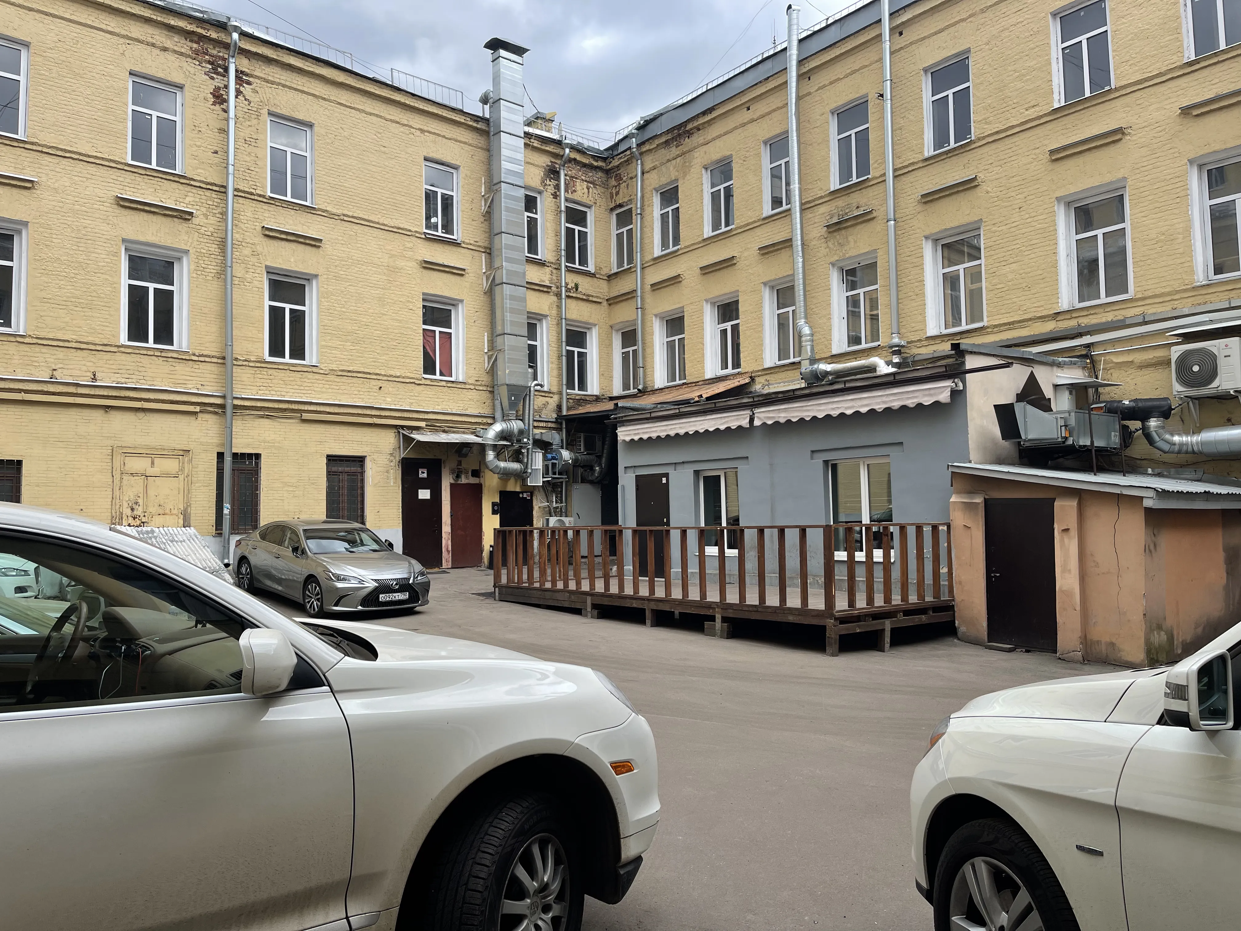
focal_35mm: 26
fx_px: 932
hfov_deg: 67.3
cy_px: 466
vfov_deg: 53.1
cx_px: 620
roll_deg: +1.1
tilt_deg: +2.5
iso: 32
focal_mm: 5.1
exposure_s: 1/1353
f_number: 1.6
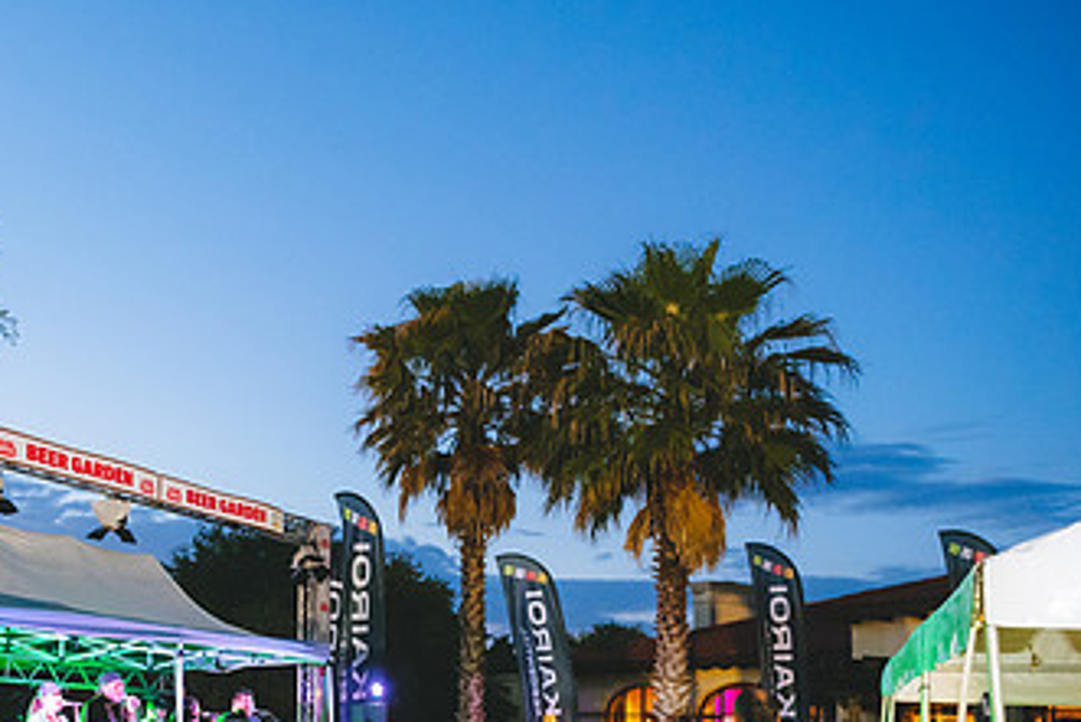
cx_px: 219
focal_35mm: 42
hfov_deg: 44.2
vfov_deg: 30.9
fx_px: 1262
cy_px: 603
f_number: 3.5
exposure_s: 1/60
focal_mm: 24
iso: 2500
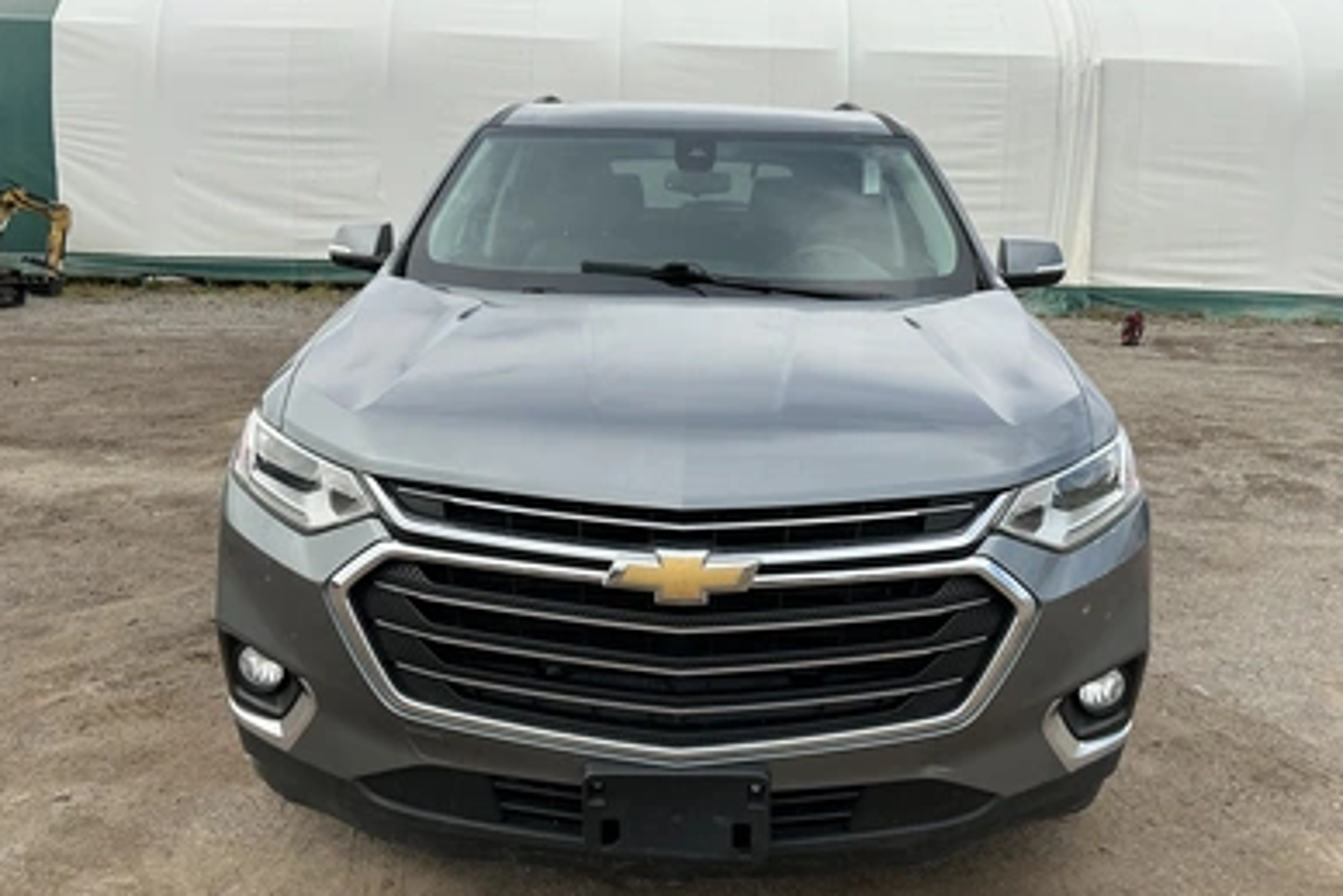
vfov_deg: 43.6
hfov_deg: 61.9
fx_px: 1120
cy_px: 467
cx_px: 685
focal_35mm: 30
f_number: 1.8
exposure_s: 1/898
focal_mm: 3
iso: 25
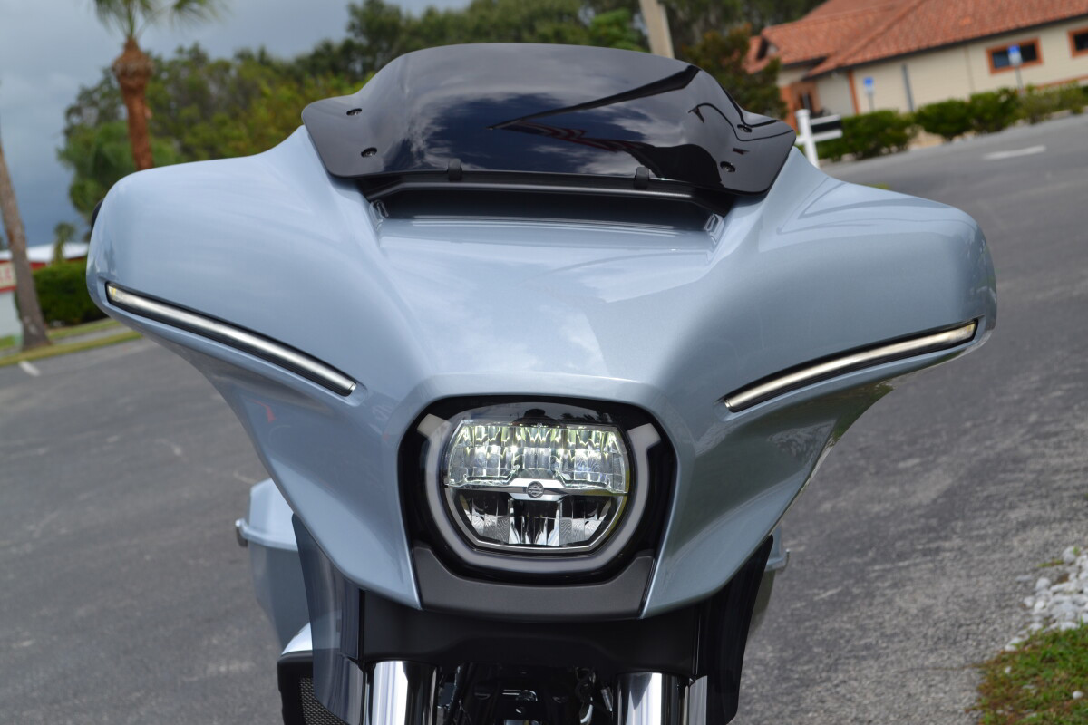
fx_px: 2085
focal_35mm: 69
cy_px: 362
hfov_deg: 29.2
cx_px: 544
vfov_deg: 19.7
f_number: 8
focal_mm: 46
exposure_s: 1/250
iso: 100
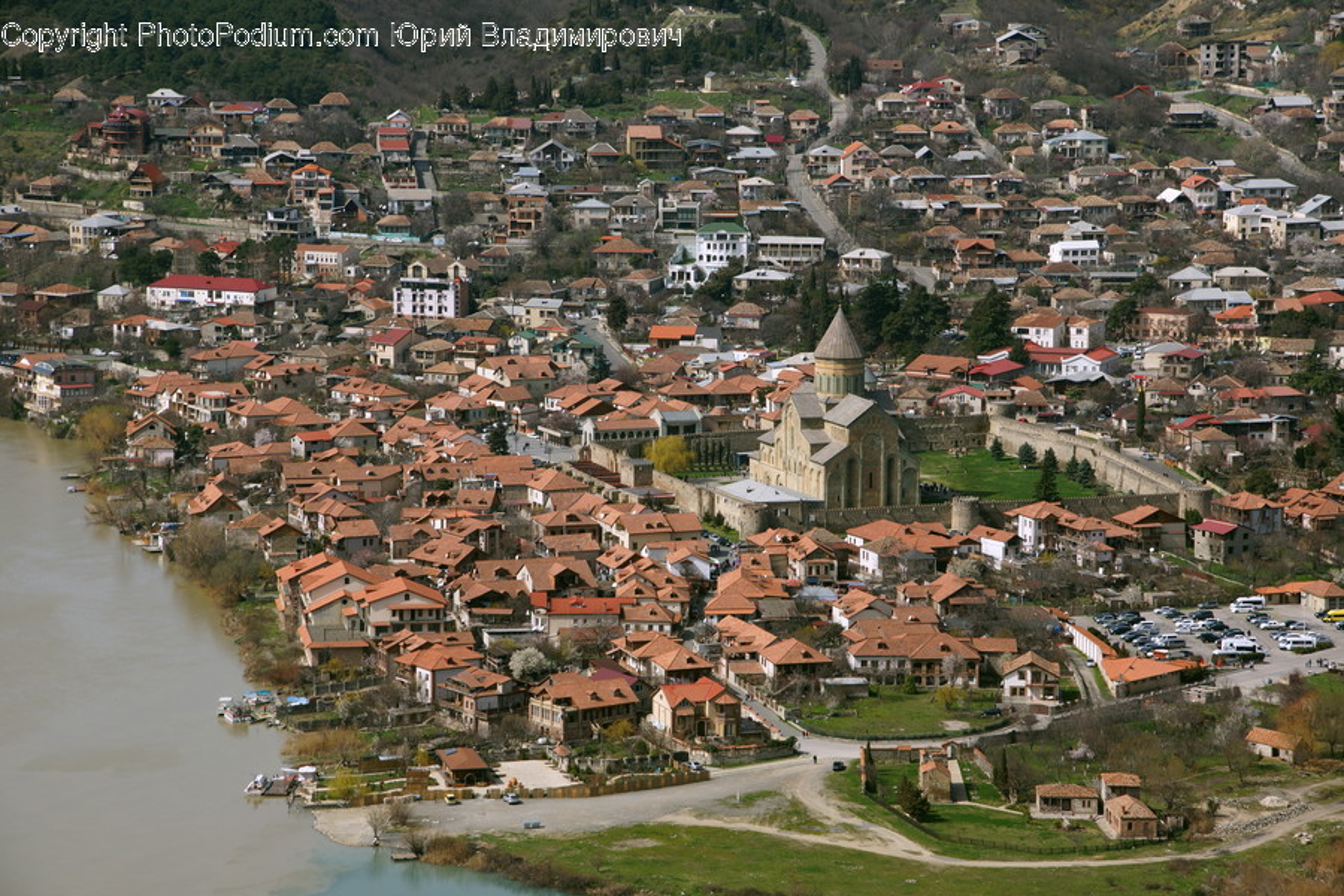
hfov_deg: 18.2
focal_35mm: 112
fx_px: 4200
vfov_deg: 12.2
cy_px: 448
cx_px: 672
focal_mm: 75
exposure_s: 1/320
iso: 100
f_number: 9
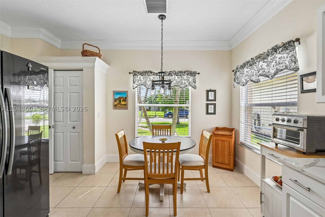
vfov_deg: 72.0
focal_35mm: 16
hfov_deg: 95.0
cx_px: 162
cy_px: 108
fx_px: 149
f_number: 8
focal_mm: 16.5
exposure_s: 1/1600
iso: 2500
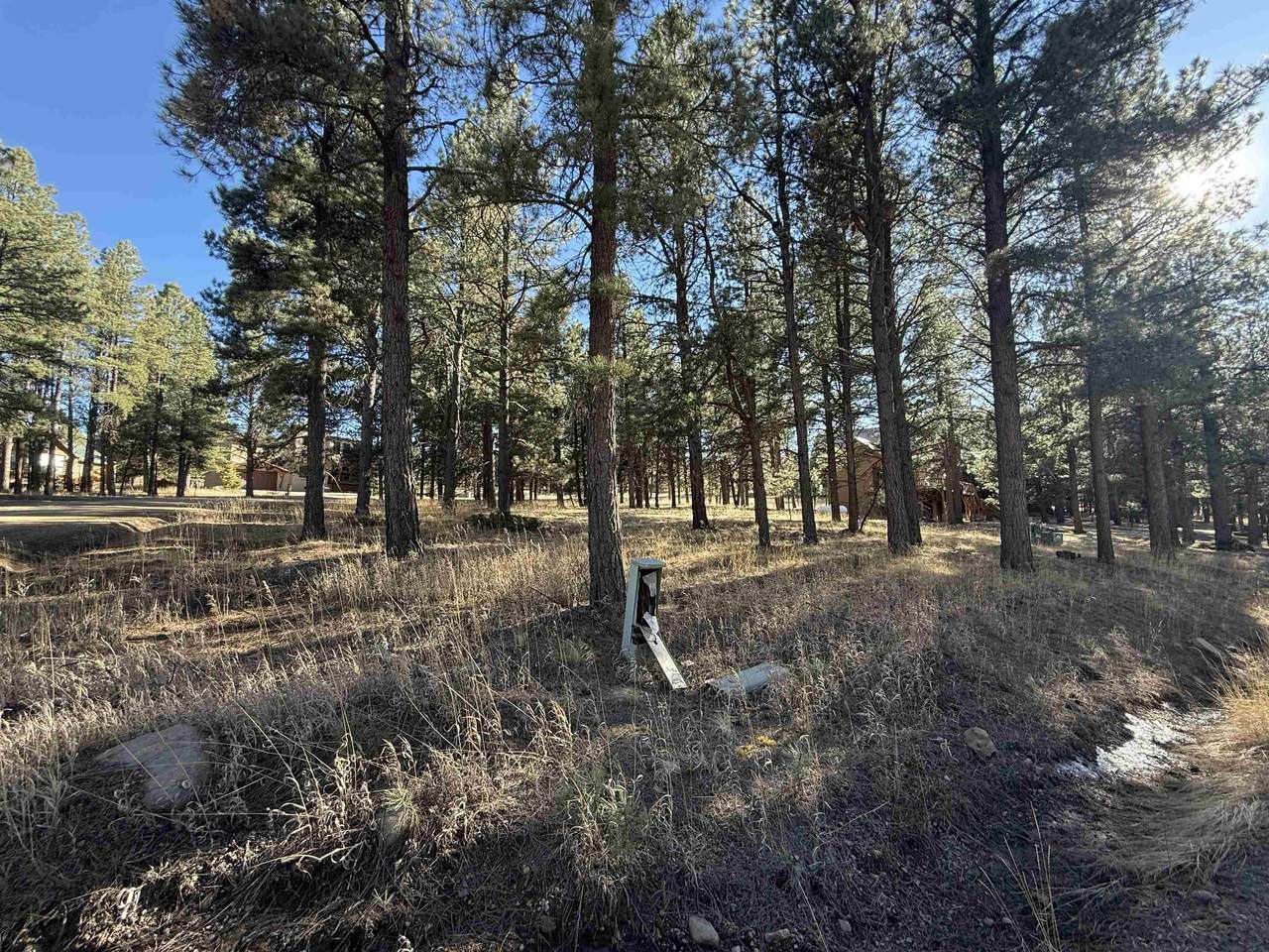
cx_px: 634
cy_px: 476
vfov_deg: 85.7
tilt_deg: +6.9
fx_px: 513
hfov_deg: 102.1
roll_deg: -0.9
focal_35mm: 14
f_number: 2.2
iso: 64
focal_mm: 2.22
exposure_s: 1/178
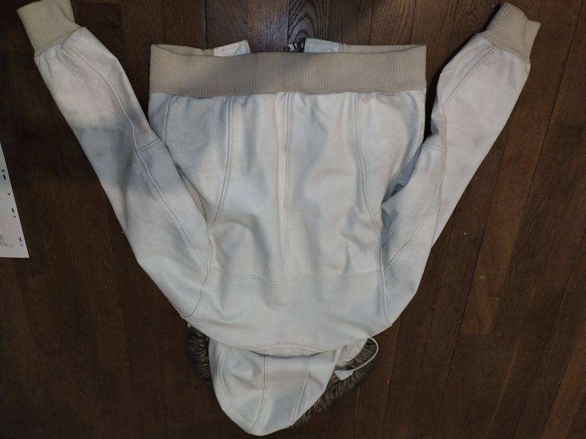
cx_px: 293
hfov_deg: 67.3
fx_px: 440
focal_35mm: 26
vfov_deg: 53.1
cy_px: 220
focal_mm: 4.75
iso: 926
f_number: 1.8
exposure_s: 1/25
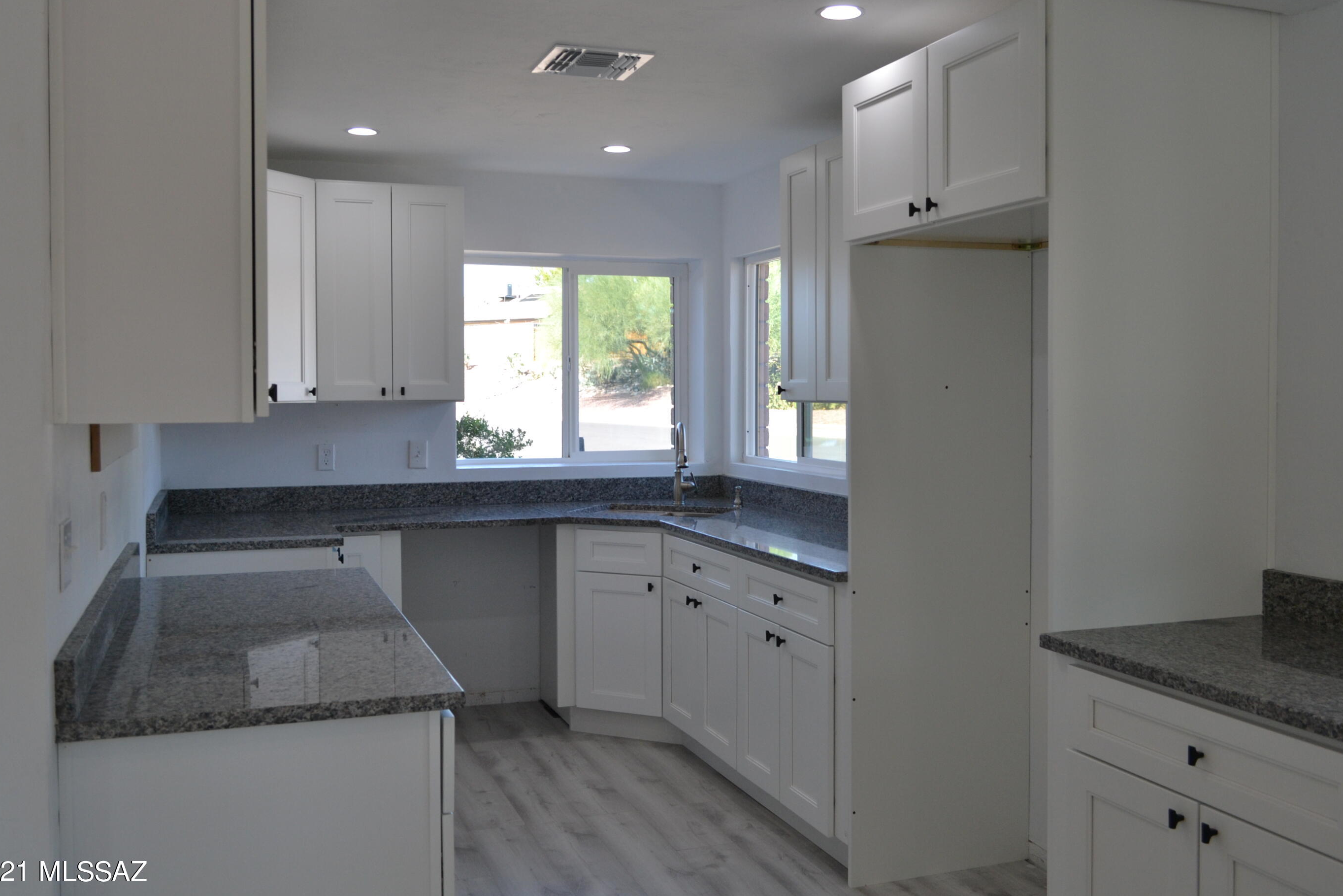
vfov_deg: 40.0
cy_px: 424
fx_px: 1231
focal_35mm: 33
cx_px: 685
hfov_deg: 57.2
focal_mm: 20
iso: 320
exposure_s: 1/125
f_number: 5.6
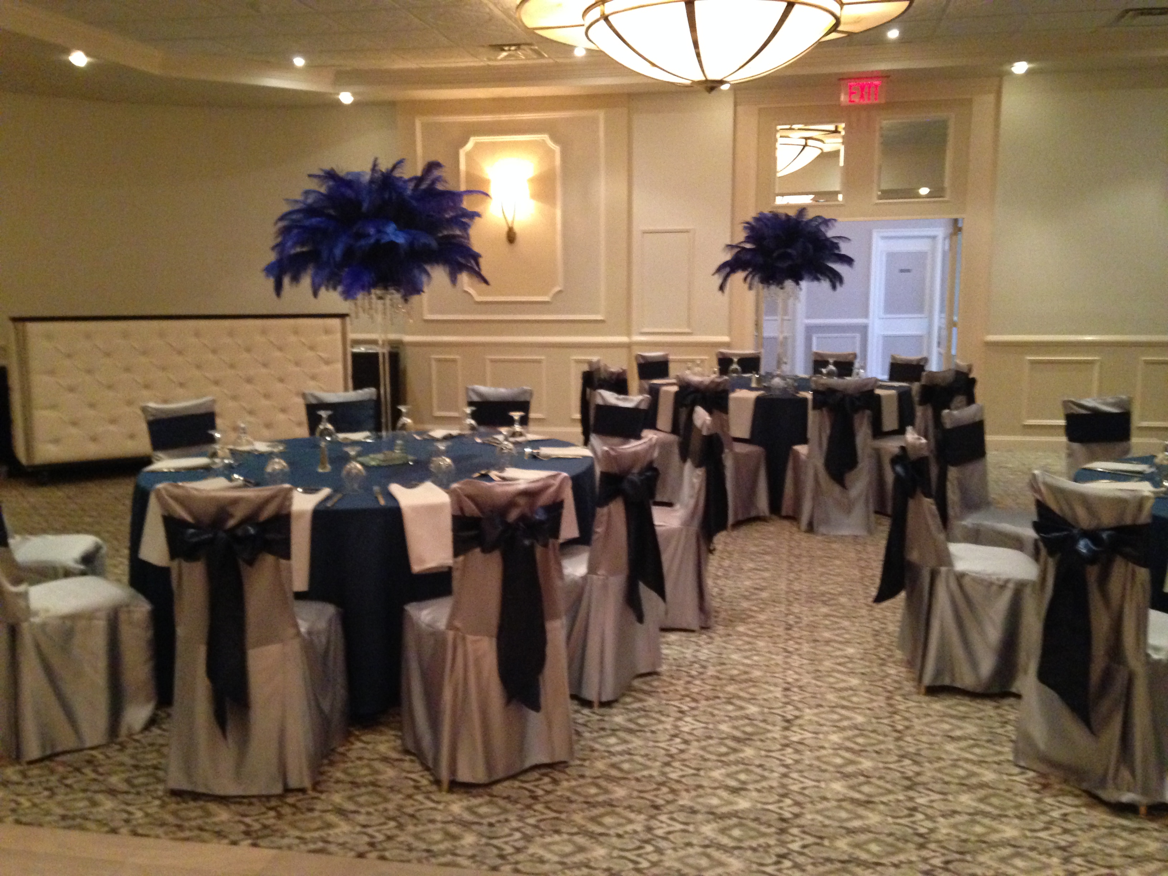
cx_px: 584
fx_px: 1113
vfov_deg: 42.9
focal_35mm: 33
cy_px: 438
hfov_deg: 55.4
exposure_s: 1/15
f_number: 2.4
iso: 640
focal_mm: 4.12
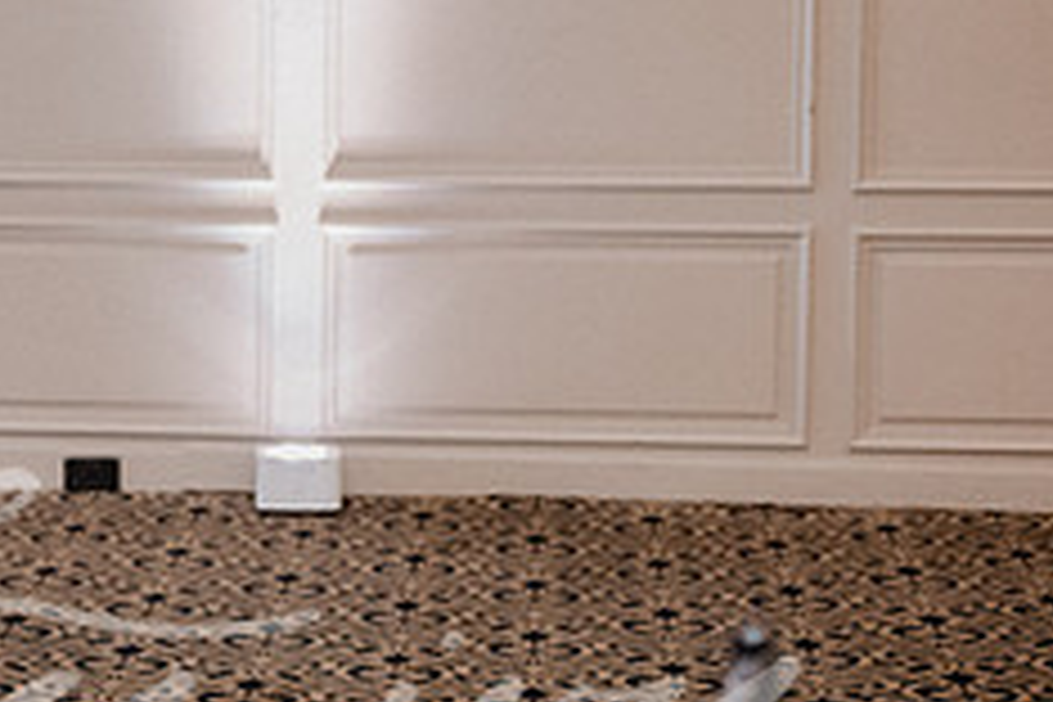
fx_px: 3627
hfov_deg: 15.9
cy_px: 214
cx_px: -220
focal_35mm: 124
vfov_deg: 11.0
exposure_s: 1/100
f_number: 2.8
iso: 2500
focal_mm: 50
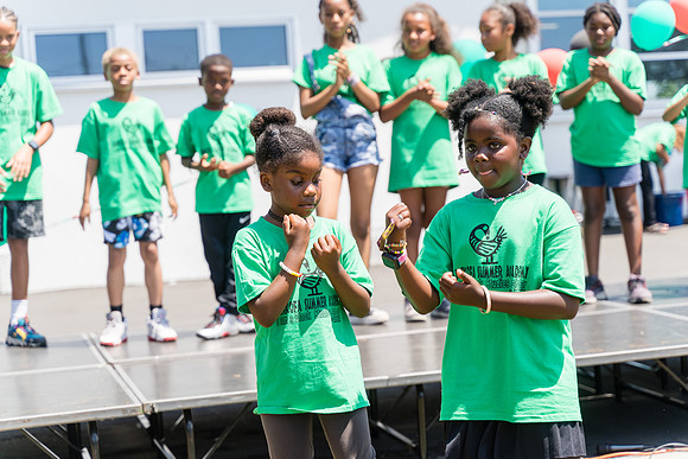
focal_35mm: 75
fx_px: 1434
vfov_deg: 18.2
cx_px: 344
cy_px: 230
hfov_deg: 27.0
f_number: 3.5
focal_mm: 75
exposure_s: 1/640
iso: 100
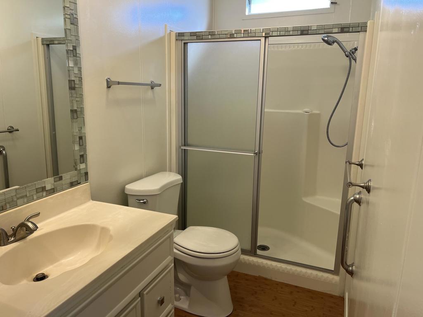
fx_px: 318
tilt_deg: -10.5
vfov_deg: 53.1
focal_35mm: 26
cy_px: 158
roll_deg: -1.1
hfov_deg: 67.3
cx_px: 212
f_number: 1.6
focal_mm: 5.1
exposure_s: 1/120
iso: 64
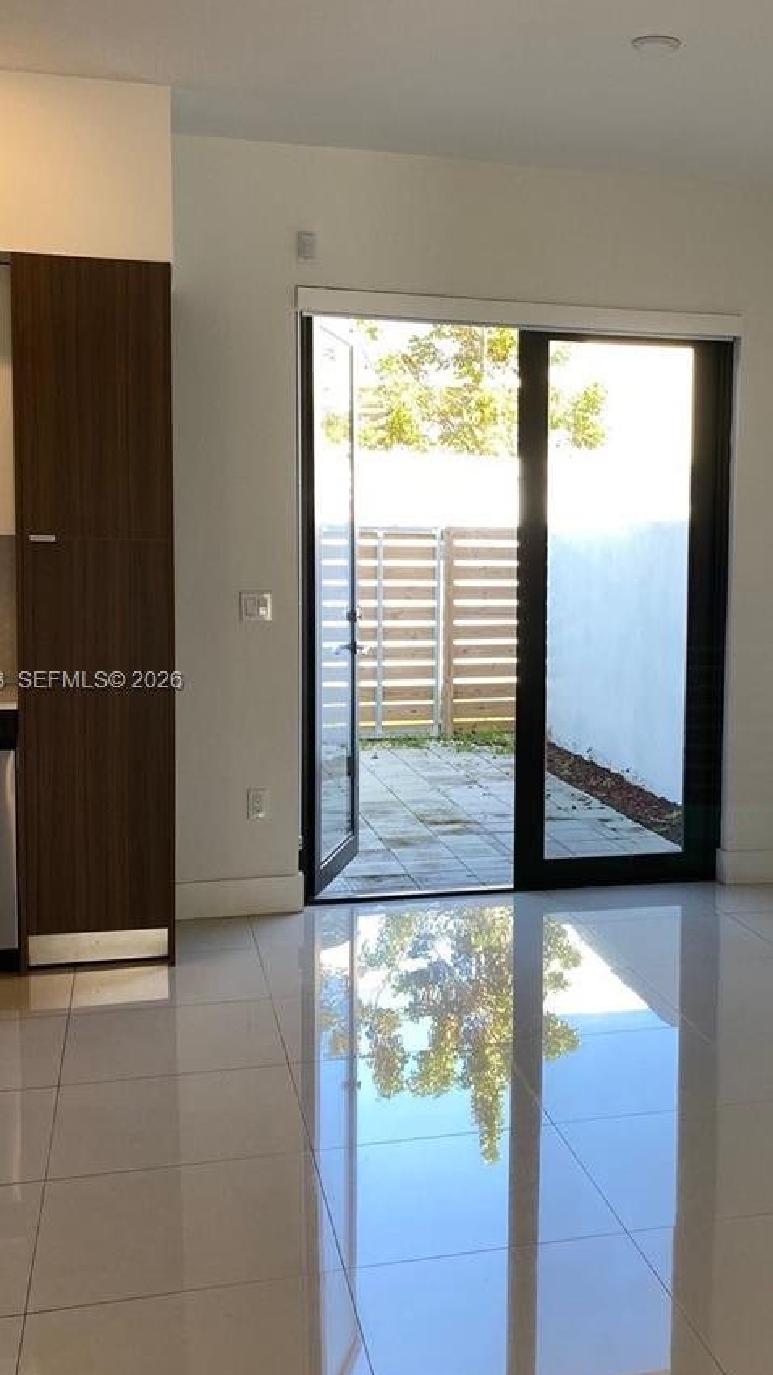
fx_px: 1458
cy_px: 683
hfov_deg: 29.1
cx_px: 611
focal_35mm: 40
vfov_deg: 50.5
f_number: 1.8
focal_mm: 4.25
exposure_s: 1/120
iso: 32
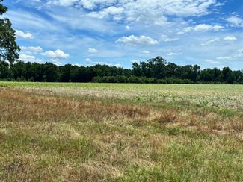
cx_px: 138
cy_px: 82
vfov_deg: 36.0
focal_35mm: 40
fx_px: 281
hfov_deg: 46.7
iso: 50
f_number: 1.6
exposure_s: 1/5952
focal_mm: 5.96
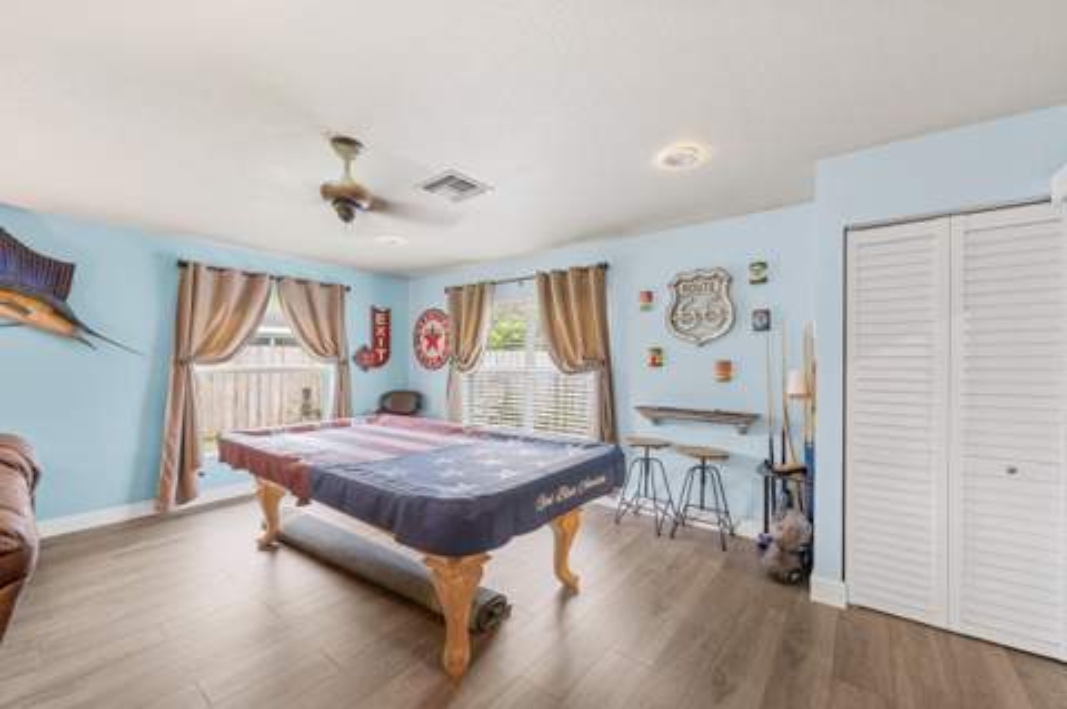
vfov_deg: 81.1
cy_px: 354
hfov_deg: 104.3
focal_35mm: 14
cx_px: 534
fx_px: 415
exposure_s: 1/2
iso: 500
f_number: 8
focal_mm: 14
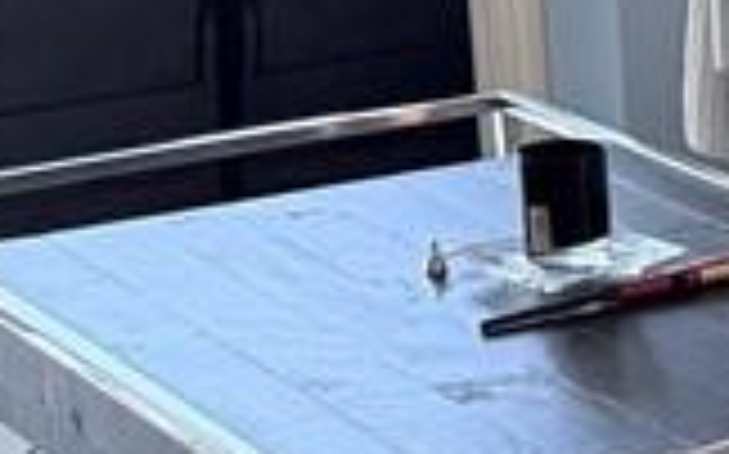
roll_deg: -0.4
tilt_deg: -12.9
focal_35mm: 161
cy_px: 45
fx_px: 3196
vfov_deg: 8.1
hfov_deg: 10.9
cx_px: 1768
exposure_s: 1/60
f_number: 1.78
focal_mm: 6.76
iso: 320
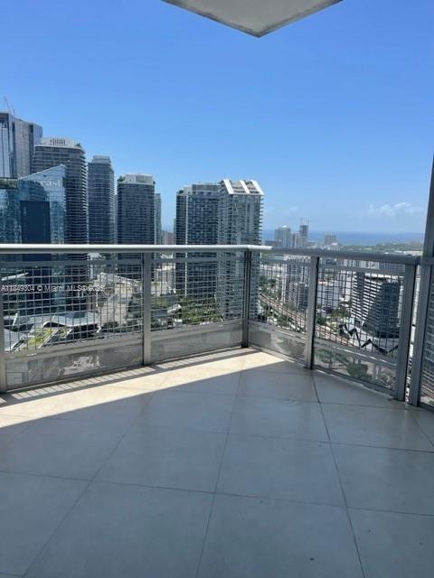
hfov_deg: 53.1
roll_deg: -2.6
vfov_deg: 67.3
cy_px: 289
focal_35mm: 26
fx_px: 435
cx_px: 217
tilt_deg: -8.9
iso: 32
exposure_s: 1/3922
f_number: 1.6
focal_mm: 5.1
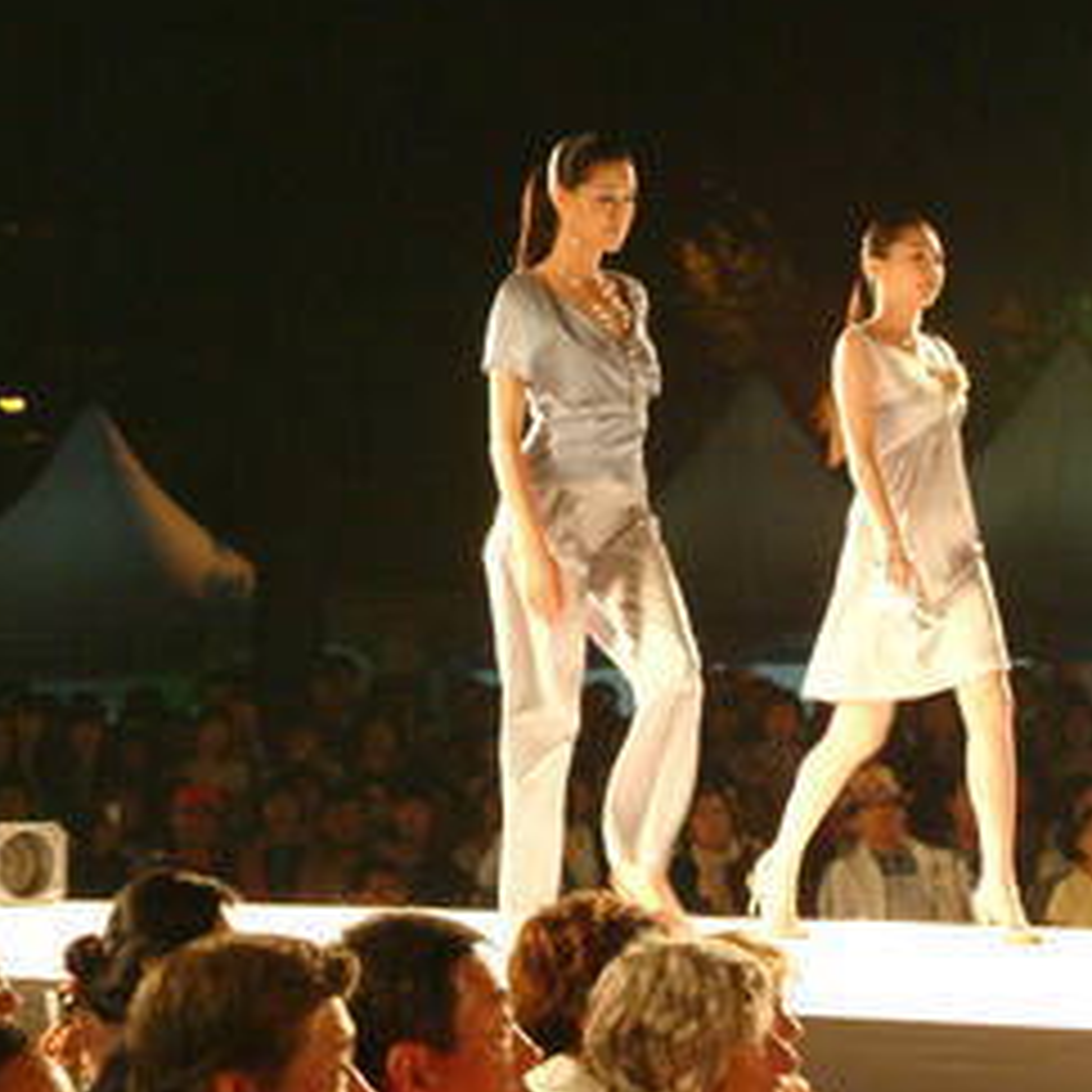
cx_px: 834
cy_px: 463
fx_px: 4327
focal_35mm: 121
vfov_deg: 14.4
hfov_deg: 14.3
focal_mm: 33
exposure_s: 1/60
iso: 1600
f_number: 8
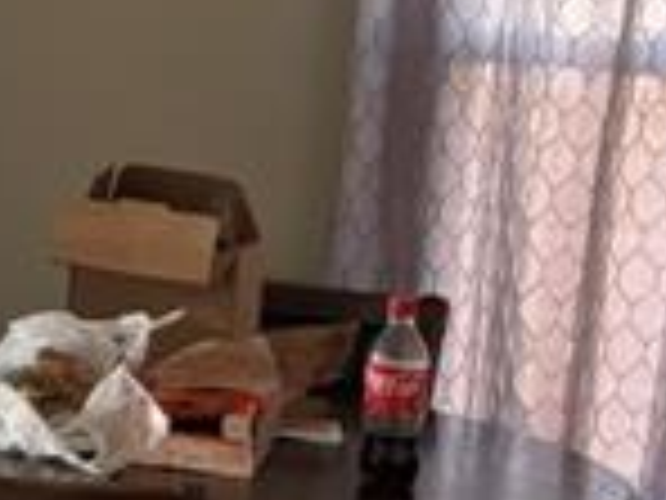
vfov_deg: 8.2
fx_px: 3463
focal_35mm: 180
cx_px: -1134
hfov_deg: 9.3
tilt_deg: -7.4
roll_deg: -0.6
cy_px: 162
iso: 125
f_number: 1.6
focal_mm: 5.96
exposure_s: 1/99
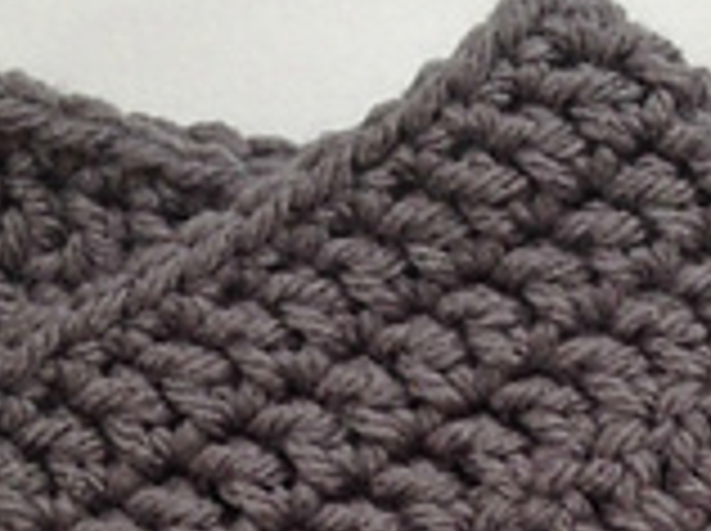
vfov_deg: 9.8
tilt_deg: -82.4
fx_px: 2912
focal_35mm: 142
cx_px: 576
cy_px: 981
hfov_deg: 13.8
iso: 80
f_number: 2.4
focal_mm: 4.28
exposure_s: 1/20
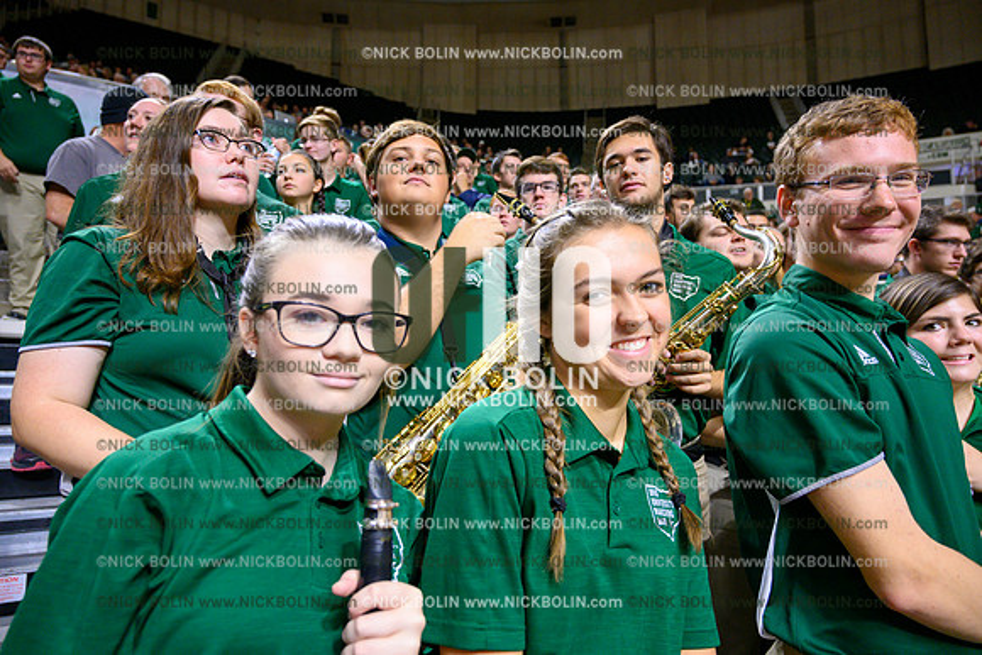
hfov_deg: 73.7
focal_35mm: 24
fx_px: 655
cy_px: 328
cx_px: 491
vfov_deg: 53.2
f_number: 4.5
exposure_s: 1/200
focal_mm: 24
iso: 3200
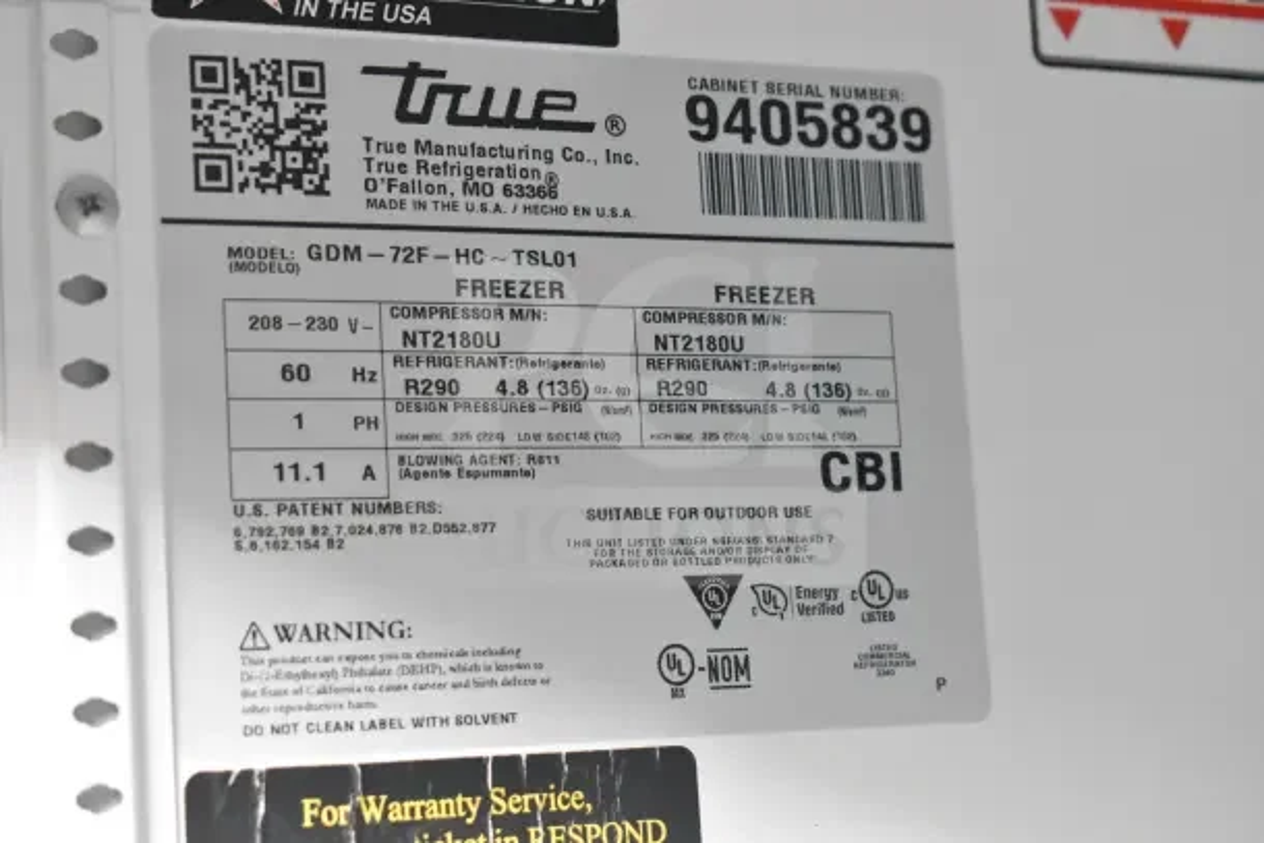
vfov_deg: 17.5
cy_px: 422
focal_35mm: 78
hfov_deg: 26.0
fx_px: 2739
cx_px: 632
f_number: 5.6
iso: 7200
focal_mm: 52
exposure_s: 1/80
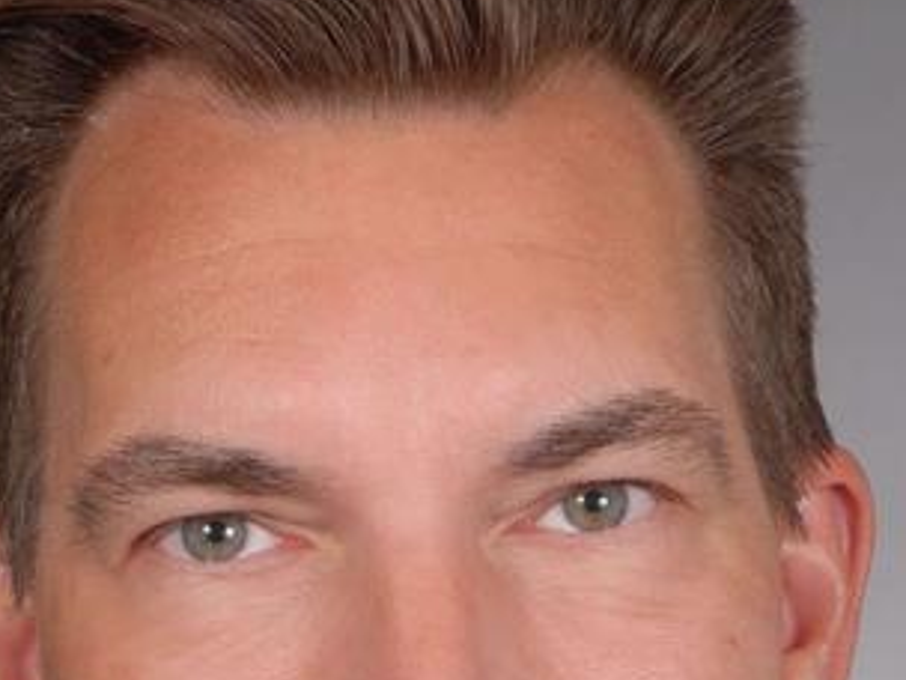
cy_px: 913
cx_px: 384
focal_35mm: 299
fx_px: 7826
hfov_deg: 6.6
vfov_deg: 4.9
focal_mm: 70
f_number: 9
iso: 100
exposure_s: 1/60
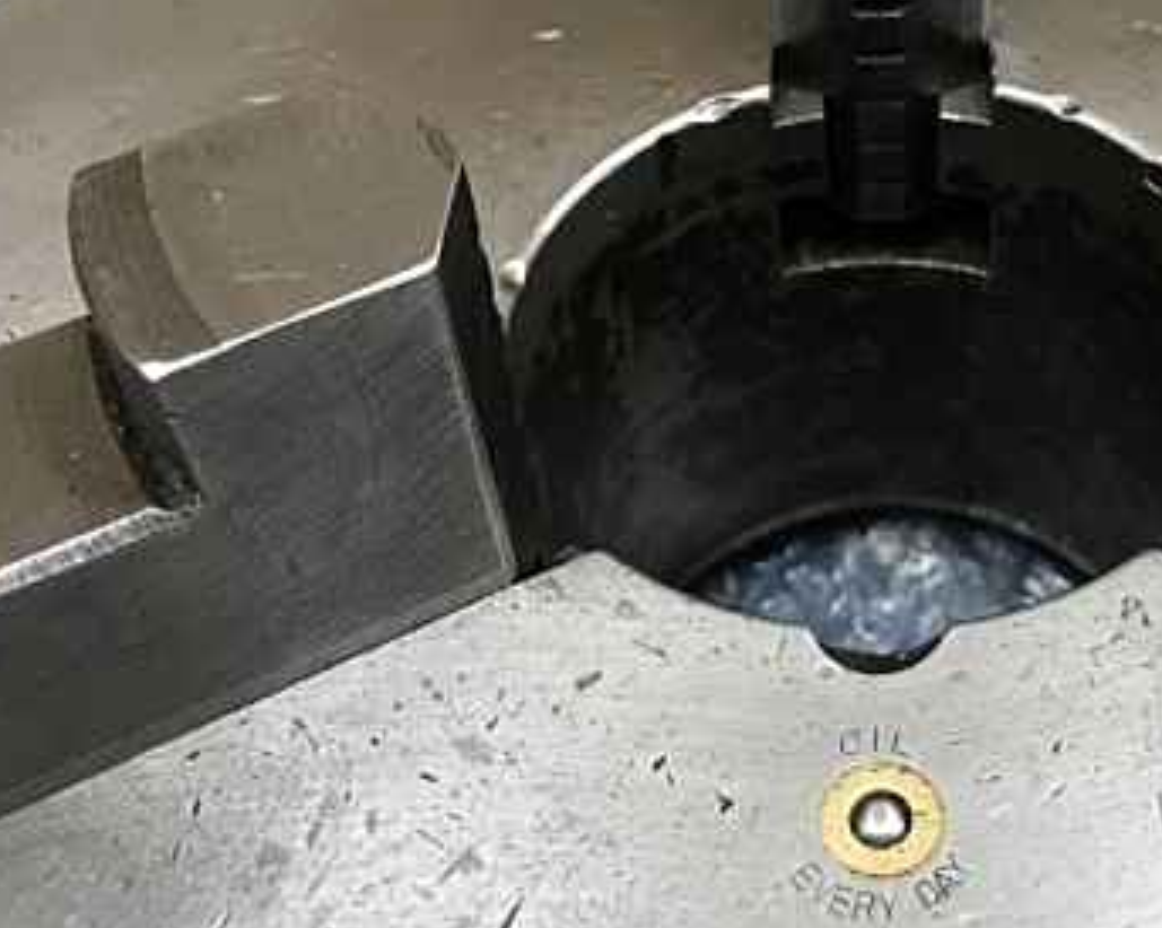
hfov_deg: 35.8
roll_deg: +1.1
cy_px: 237
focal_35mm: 51
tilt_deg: -43.3
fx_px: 1753
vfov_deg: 29.2
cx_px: 877
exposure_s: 1/15
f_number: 1.8
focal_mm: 3.99
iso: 100
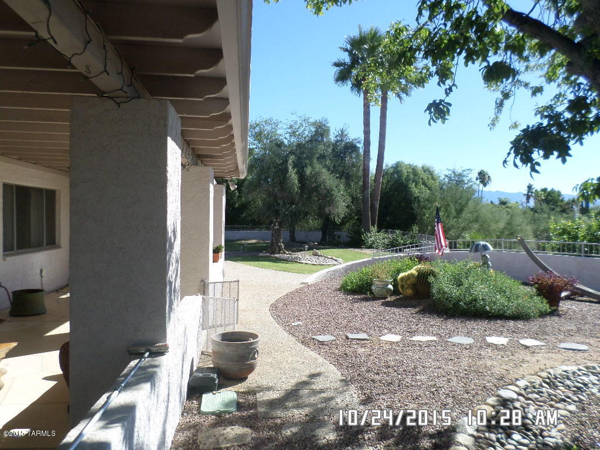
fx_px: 433
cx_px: 300
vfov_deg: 54.9
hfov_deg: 69.4
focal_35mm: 25
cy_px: 225
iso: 80
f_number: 2.5
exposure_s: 1/750
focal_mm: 4.5
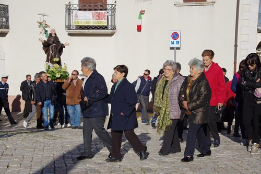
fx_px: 573
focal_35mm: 79
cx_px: 130
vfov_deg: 17.3
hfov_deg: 25.7
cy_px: 87
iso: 250
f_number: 11
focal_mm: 53
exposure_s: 1/320
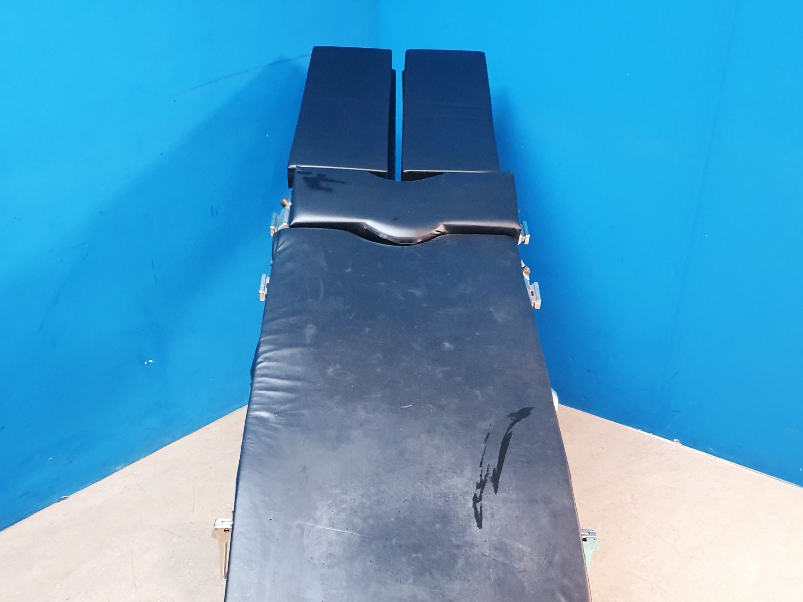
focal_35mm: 40
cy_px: 454
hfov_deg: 46.7
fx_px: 928
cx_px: 367
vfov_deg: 35.1
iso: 320
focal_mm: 4.3
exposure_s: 1/50
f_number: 1.5
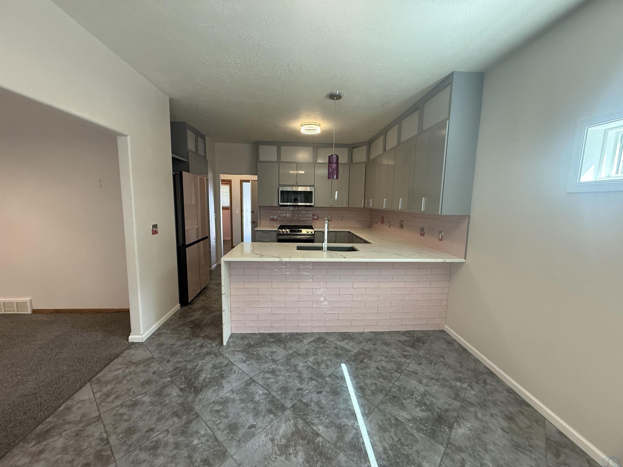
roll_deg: -1.2
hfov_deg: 102.1
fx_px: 252
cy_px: 234
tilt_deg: -6.7
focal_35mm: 14
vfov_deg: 85.7
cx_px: 312
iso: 320
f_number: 2.2
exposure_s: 1/120
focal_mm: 2.22
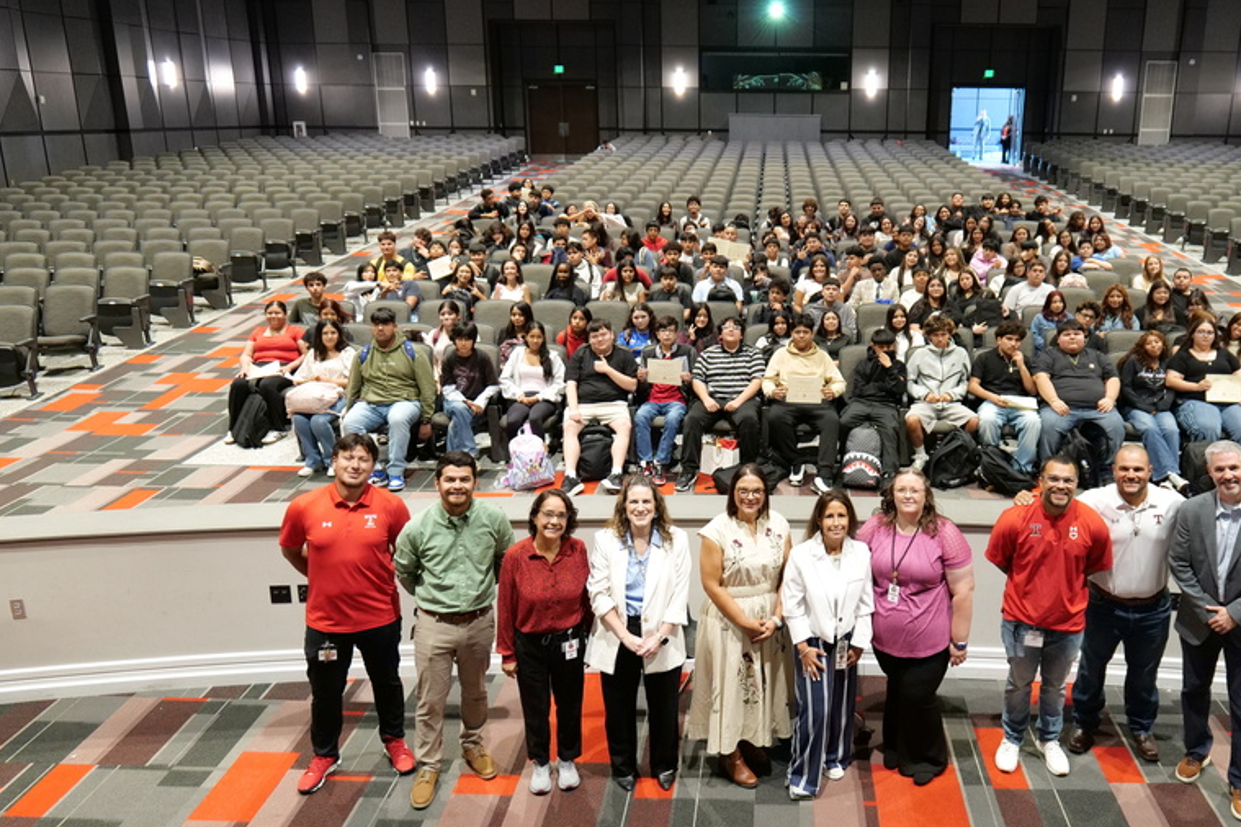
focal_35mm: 27
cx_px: 767
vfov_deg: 47.9
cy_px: 391
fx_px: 931
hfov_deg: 66.5
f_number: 3.5
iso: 4000
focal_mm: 20
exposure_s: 1/60
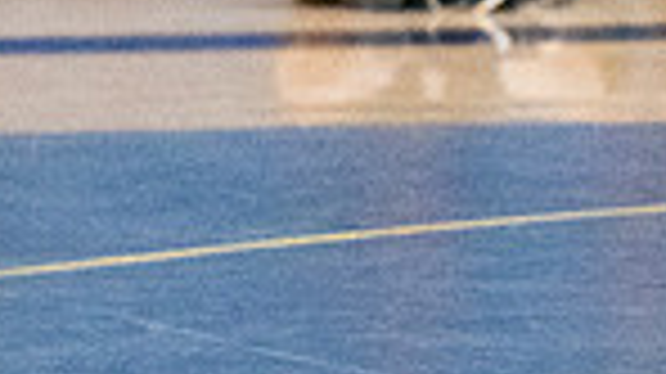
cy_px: 149
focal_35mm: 679
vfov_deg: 1.8
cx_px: 1166
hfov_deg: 3.2
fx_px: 11982
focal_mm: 110
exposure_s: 1/1000
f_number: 4.5
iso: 8000
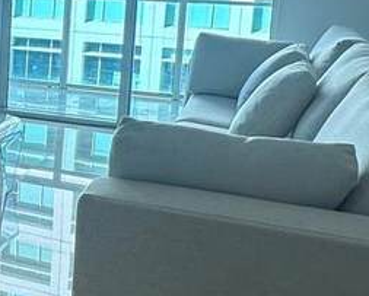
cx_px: -144
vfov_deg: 21.9
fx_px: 754
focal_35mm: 69
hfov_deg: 23.4
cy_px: 51
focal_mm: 2.22
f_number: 2.2
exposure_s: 1/239
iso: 40
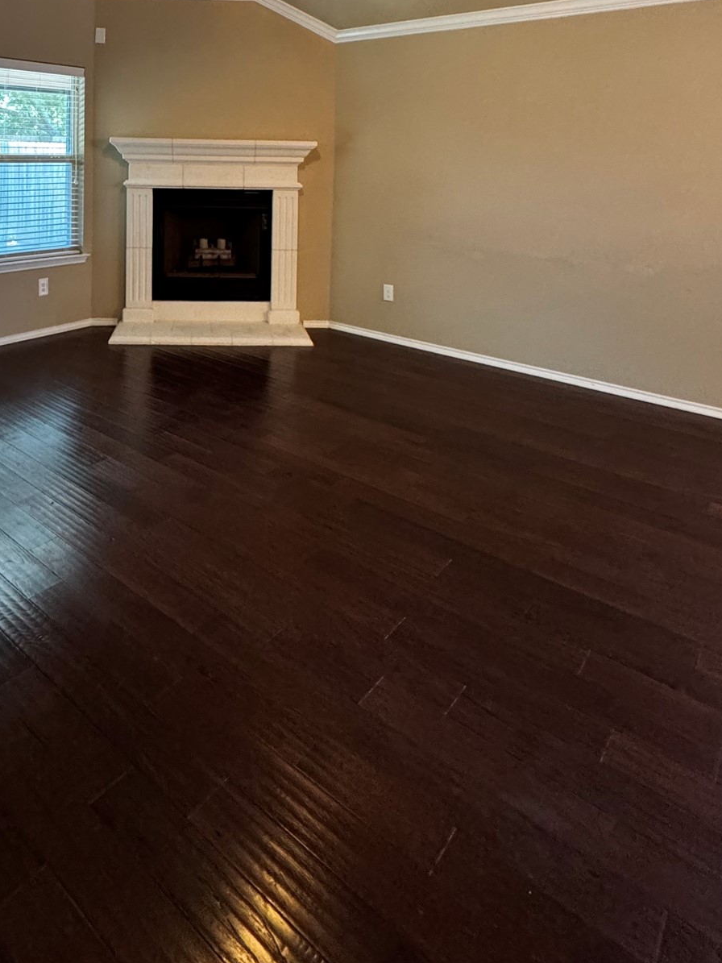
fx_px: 668
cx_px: 230
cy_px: 171
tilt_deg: -1.0
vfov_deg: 64.2
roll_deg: +0.5
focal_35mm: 24
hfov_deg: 55.4
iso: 640
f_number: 2.2
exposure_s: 1/60
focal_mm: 2.22
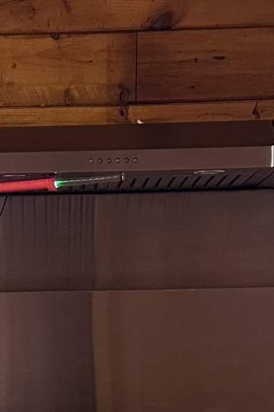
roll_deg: +0.8
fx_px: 1383
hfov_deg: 11.2
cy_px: 540
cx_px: -2
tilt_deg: -8.1
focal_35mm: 121
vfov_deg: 16.0
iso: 500
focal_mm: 6.76
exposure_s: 1/60
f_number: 1.78
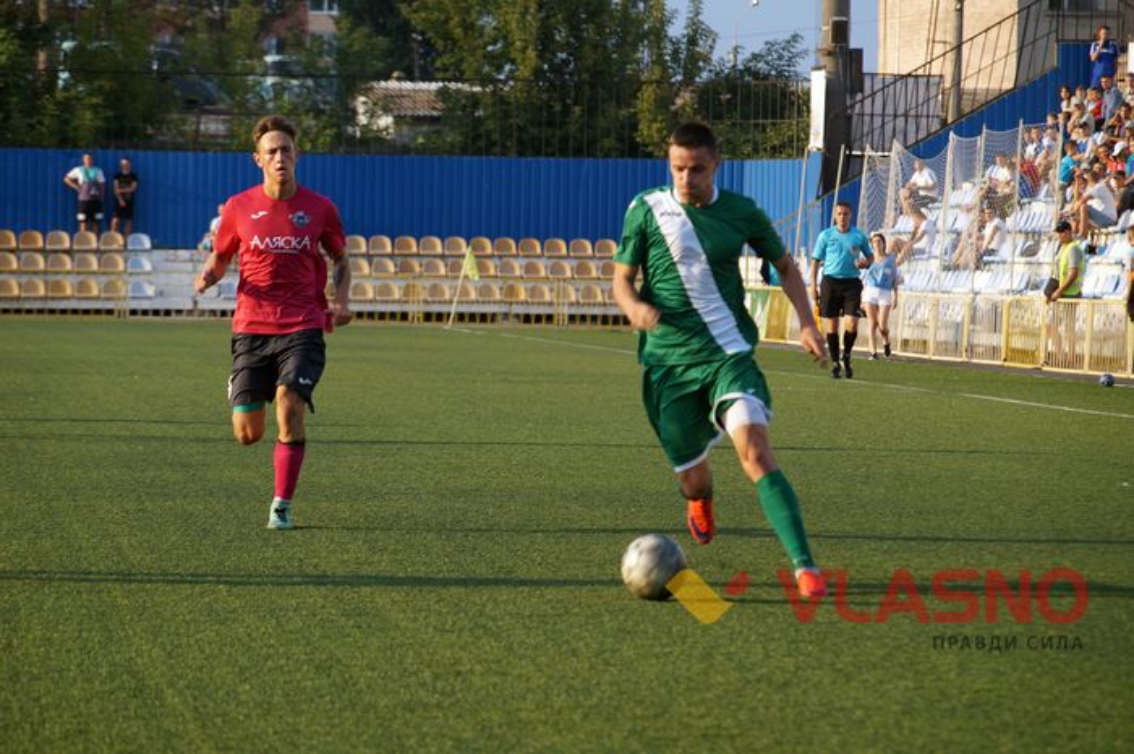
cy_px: 377
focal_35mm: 202
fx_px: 6371
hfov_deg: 10.2
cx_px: 567
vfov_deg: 6.8
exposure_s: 1/250
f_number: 5.6
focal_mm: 135
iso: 125
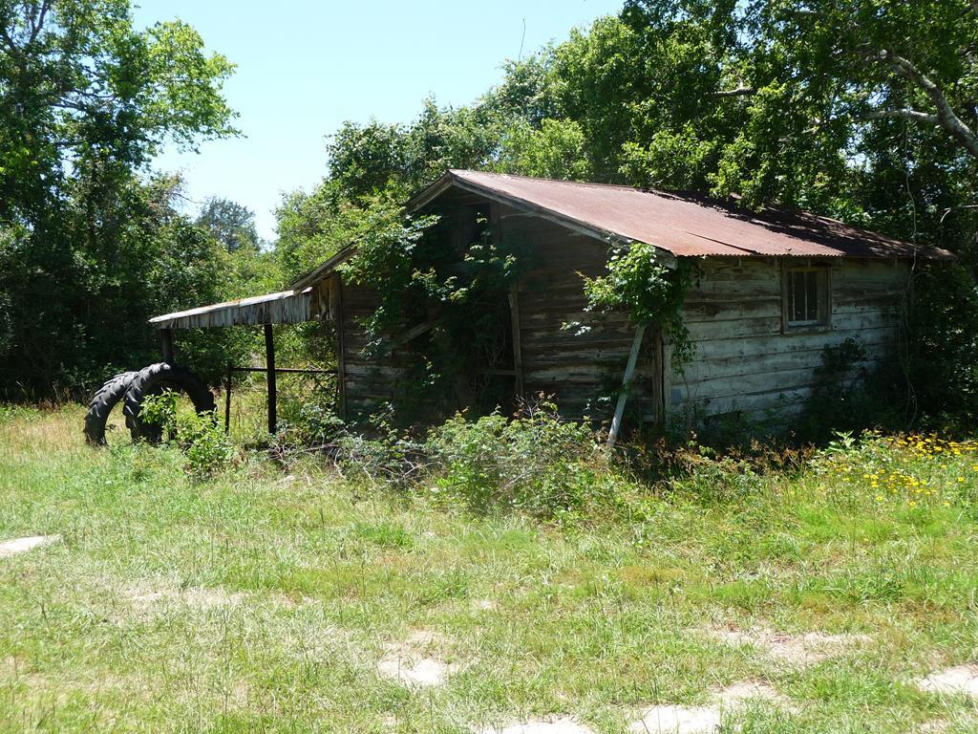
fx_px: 1215
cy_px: 367
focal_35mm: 43
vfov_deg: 33.6
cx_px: 489
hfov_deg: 43.9
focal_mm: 7.1
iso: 100
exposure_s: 1/320
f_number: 4
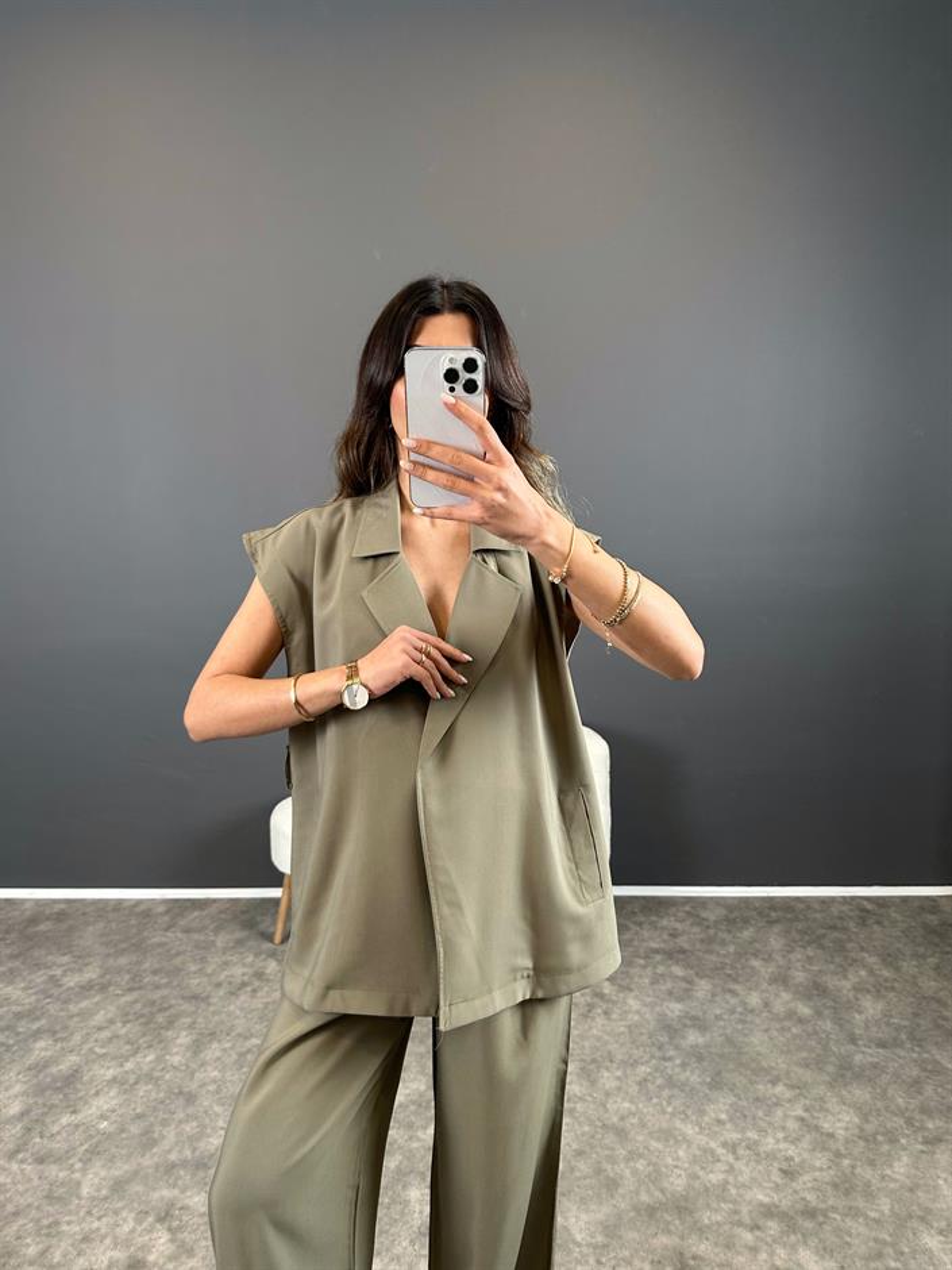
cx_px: 476
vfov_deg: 71.6
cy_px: 635
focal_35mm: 24
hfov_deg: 56.8
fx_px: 880
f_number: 1.78
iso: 160
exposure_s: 1/121
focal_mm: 6.86
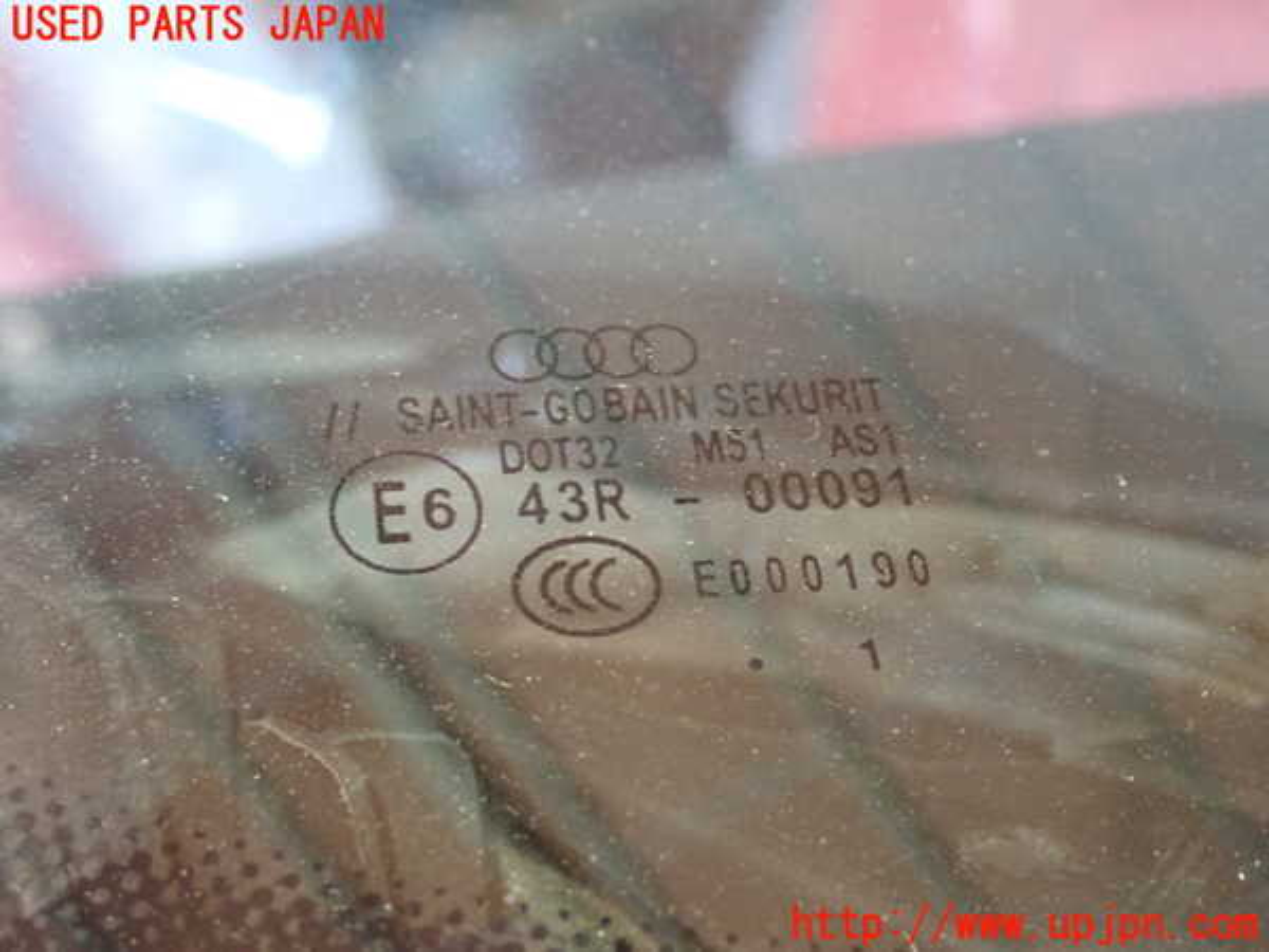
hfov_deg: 31.2
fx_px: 2273
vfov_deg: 23.7
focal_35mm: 62
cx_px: 634
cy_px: 476
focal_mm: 11.09
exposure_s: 1/25
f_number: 3.6
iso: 800
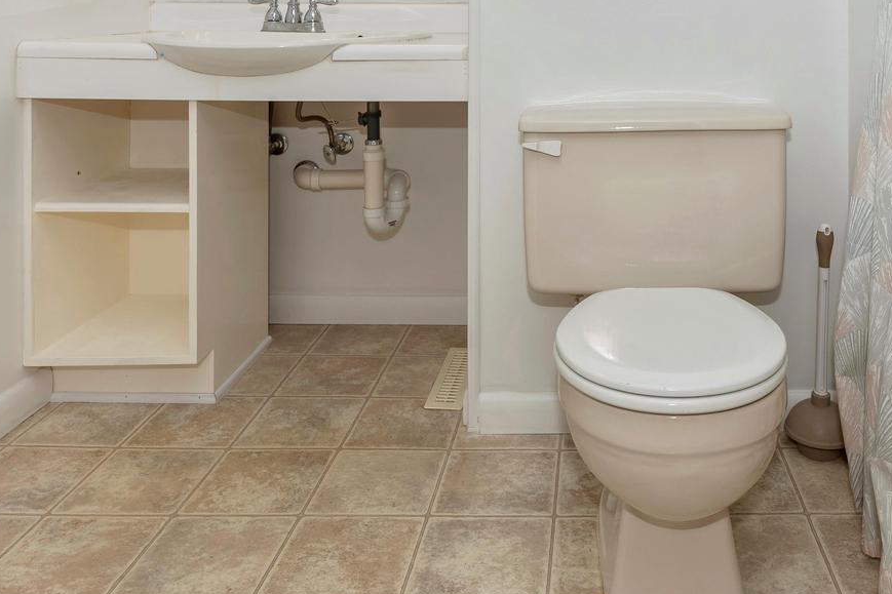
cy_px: 25
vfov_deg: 36.6
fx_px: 817
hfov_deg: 55.5
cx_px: 625
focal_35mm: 33
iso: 100
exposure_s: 1/160
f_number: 7.1
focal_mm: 14
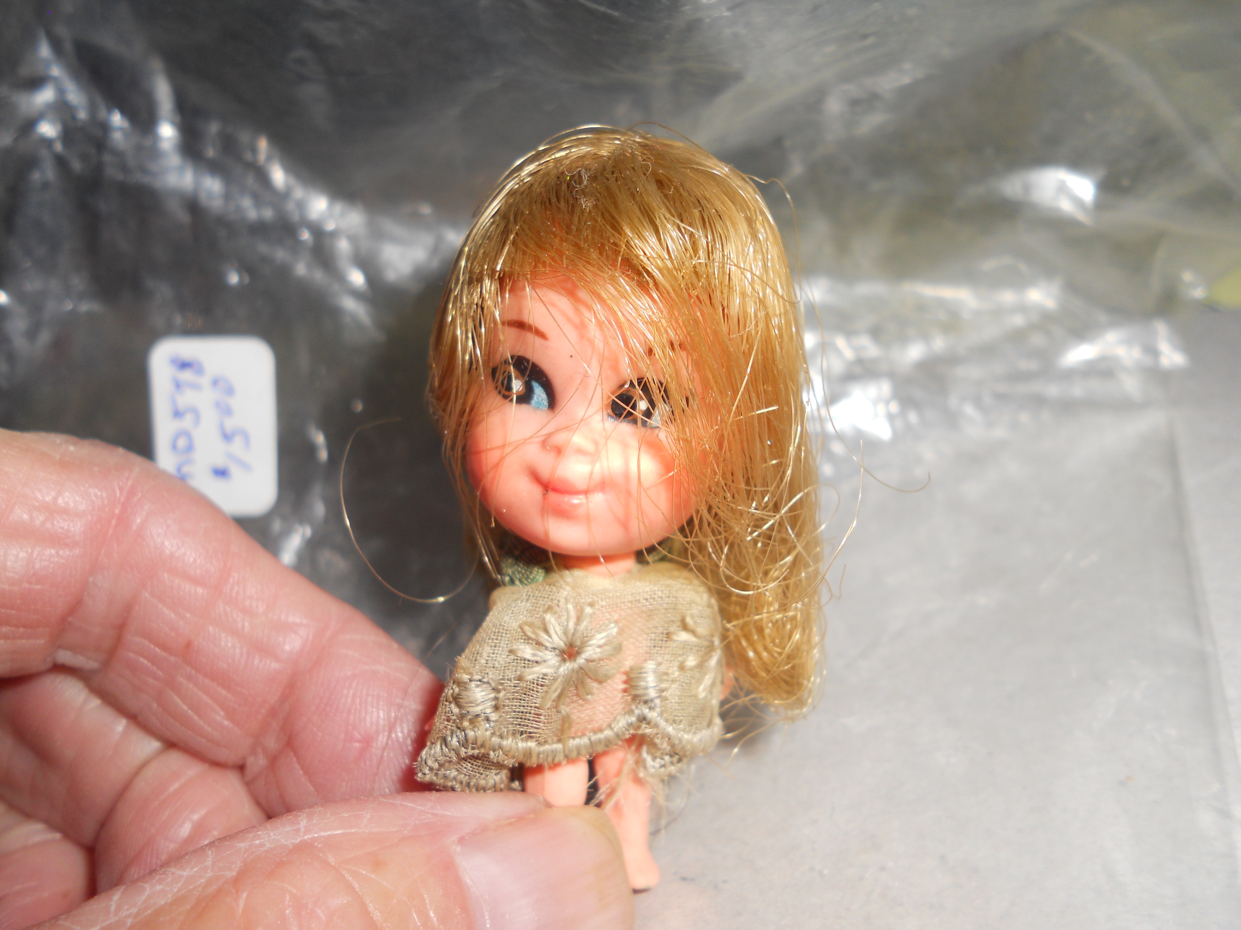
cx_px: 620
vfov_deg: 44.2
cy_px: 465
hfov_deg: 56.8
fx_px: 1147
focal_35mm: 32
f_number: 8.8
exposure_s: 1/25
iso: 80
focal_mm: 5.8
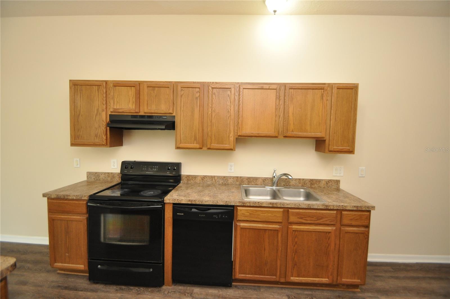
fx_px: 187
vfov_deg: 77.2
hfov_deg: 100.5
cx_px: 225
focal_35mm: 15
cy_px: 150
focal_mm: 10
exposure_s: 1/60
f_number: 4
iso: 800
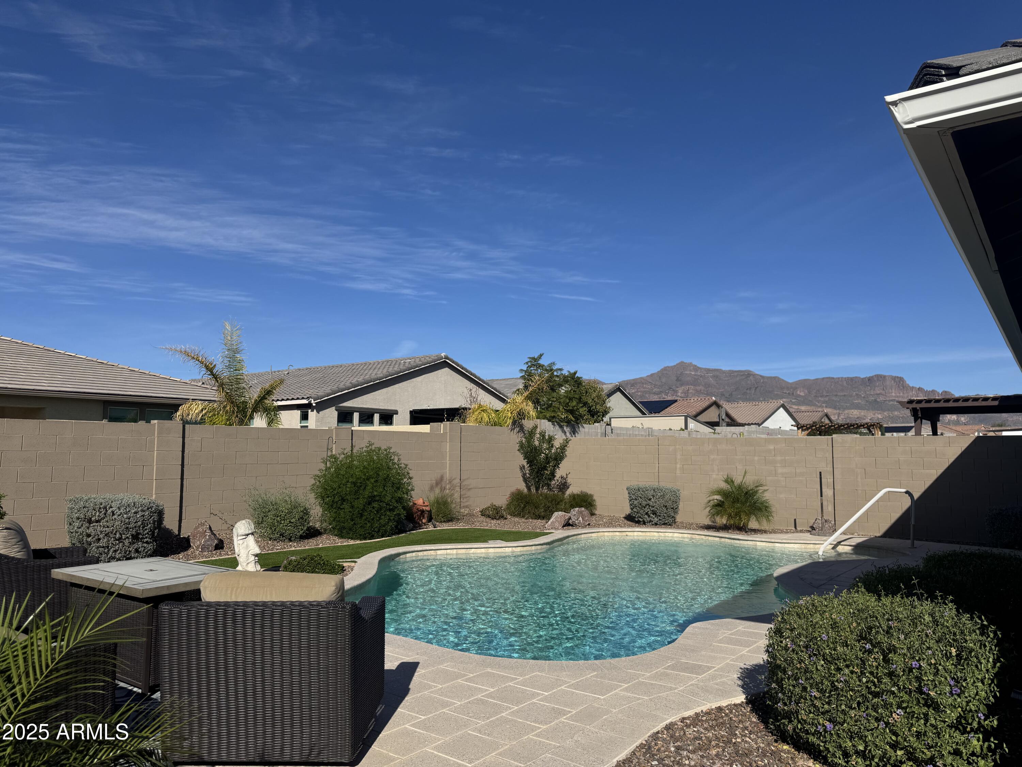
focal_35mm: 24
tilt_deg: +1.9
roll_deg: -1.1
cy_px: 384
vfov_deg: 56.8
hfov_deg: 71.6
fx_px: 709
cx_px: 511
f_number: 1.78
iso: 80
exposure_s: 1/7937
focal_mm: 6.76
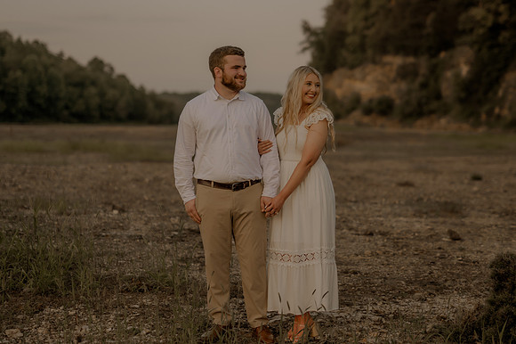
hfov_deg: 27.0
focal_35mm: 75
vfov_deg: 18.2
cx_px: 258
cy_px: 172
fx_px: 1074
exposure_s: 1/1000
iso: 200
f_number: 2.2
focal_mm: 50
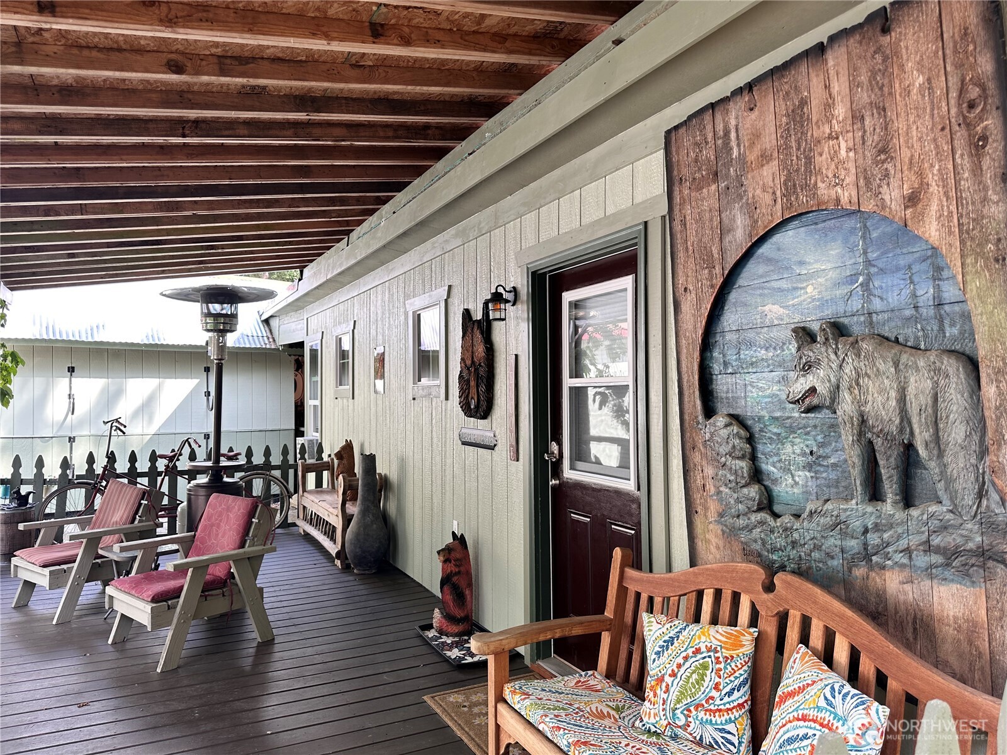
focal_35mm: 24
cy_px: 378
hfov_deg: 71.6
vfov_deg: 56.8
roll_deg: +0.5
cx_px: 504
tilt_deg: +1.2
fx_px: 698
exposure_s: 1/121
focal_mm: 6.86
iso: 64
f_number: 1.78
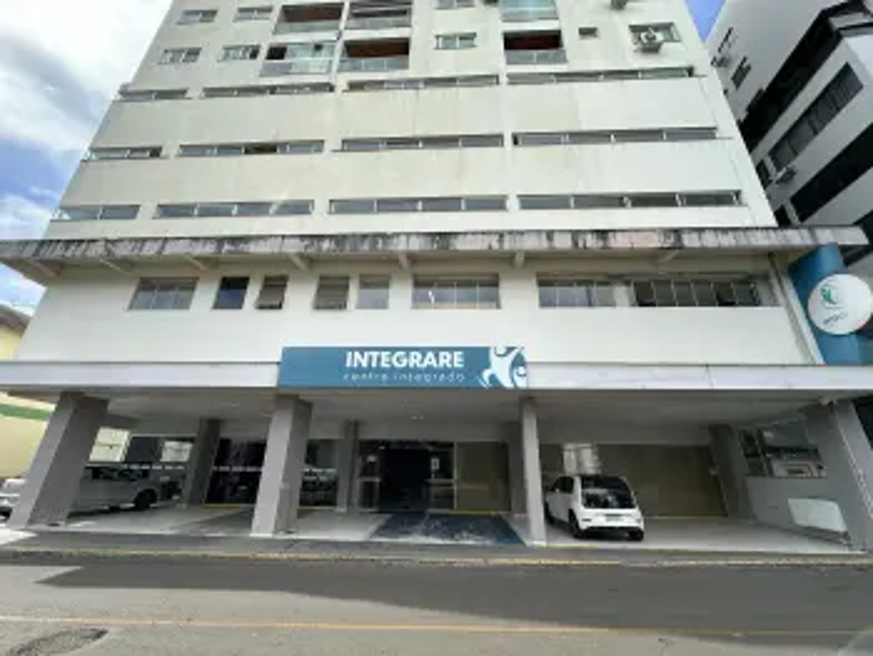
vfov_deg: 85.7
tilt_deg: +22.0
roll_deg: -1.3
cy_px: 328
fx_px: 353
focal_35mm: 14
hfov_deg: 102.0
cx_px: 436
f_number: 2.2
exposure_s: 1/759
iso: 40
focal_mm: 2.22
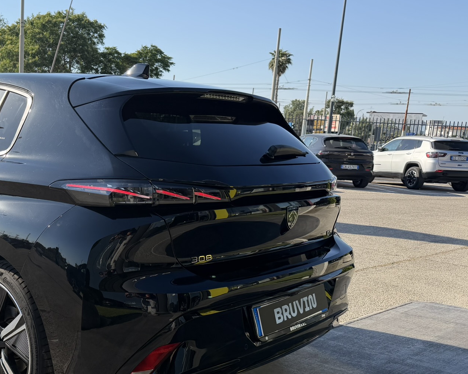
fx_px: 526
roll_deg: -3.2
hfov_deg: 45.5
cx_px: 93
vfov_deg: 39.0
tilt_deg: -10.4
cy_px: 228
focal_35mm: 38
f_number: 1.78
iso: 100
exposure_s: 1/3279
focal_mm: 6.76
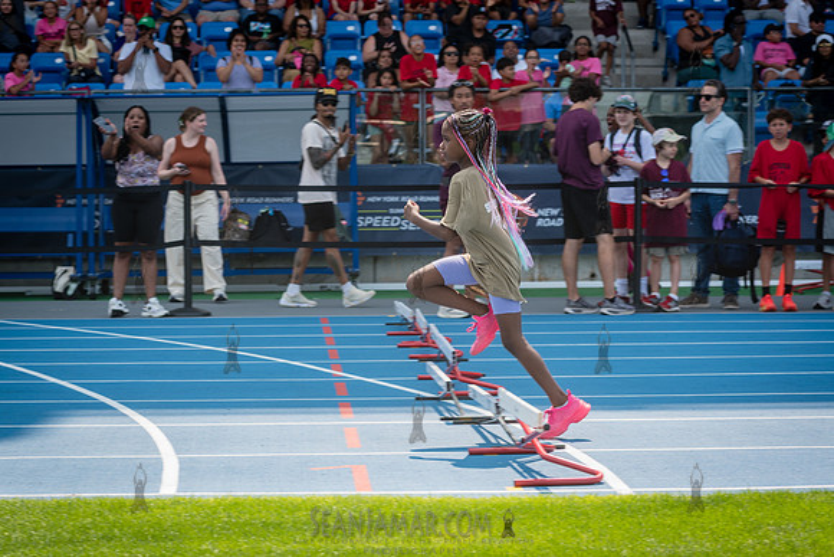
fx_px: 2629
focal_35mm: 113
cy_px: 298
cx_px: 408
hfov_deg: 18.0
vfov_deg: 12.1
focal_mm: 92
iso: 160
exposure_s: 1/320
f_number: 5.6
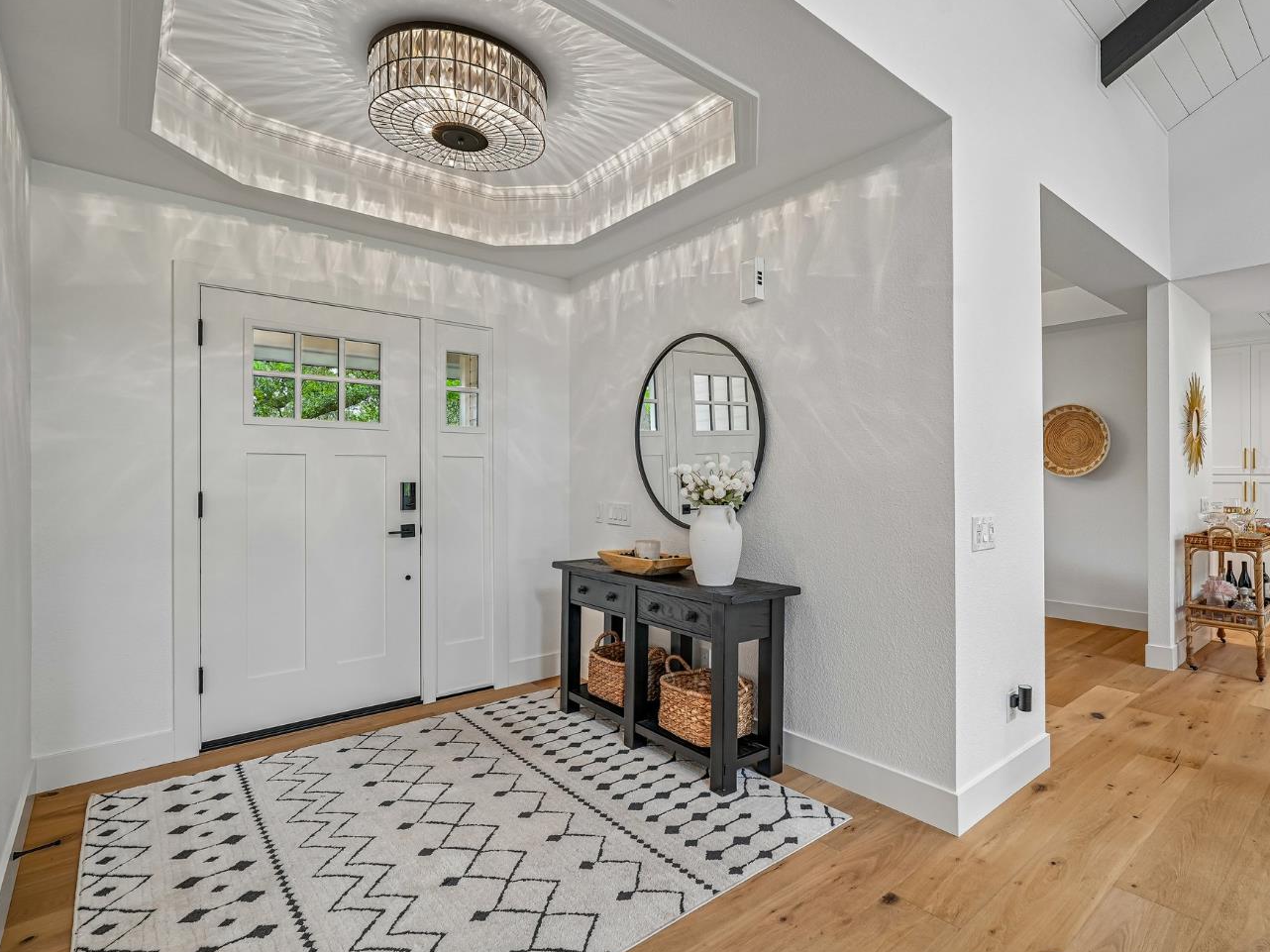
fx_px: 681
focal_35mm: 19
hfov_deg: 85.4
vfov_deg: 69.9
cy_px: 473
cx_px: 729
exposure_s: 1/5
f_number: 8
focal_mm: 16.5
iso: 400
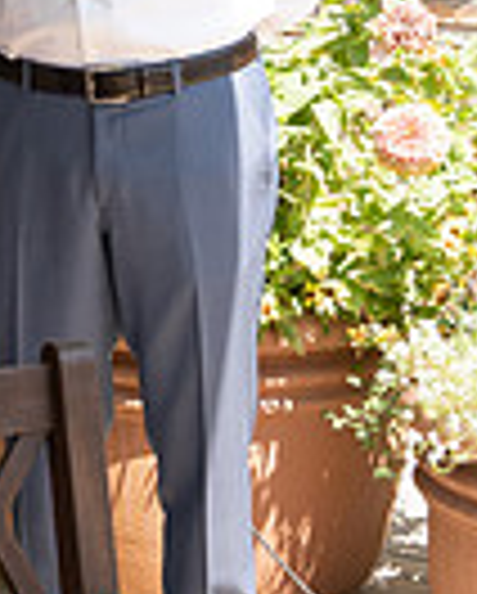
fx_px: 2342
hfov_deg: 10.9
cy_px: -194
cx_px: -375
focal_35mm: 133
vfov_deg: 13.9
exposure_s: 1/125
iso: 100
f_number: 5.6
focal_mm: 26
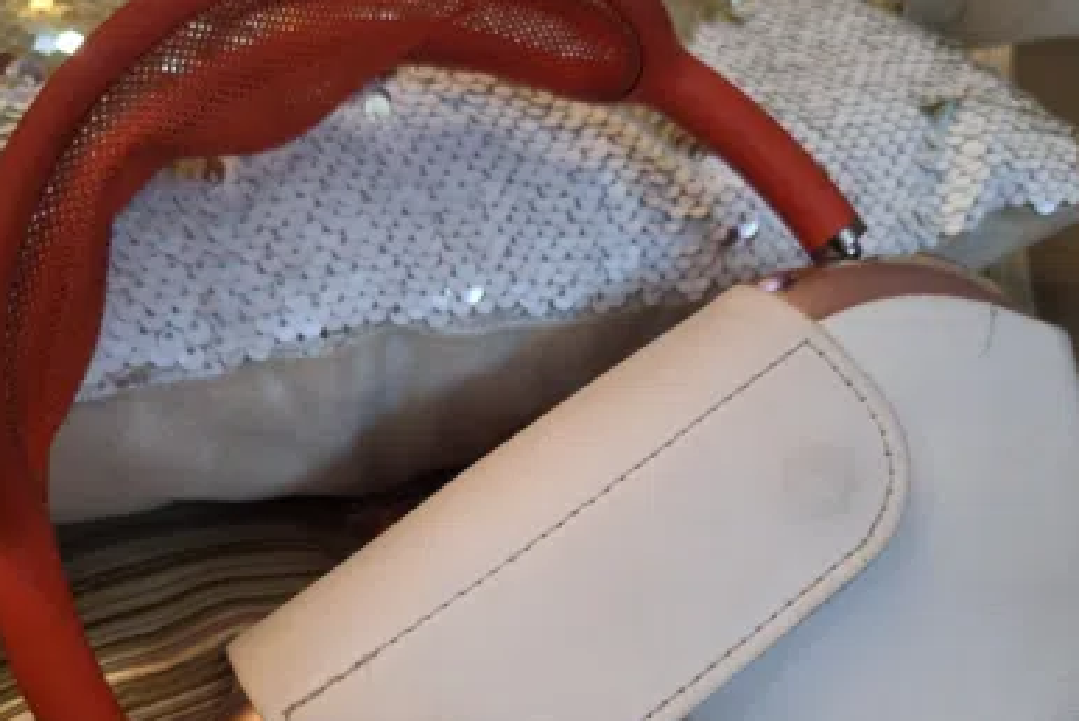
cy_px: 499
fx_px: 990
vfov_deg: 39.4
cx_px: 531
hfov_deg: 57.2
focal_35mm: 33
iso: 250
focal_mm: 5.54
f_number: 1.8
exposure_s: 1/50
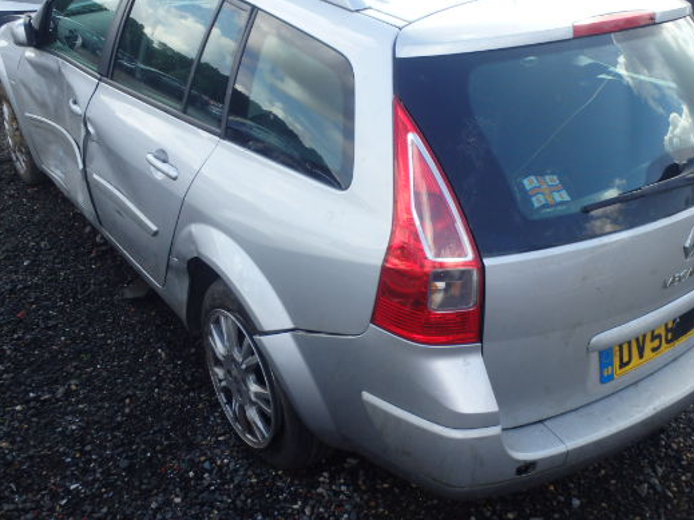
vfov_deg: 38.6
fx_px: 742
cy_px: 222
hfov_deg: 50.1
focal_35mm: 37
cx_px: 370
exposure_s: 1/200
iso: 125
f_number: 4.1
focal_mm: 5.4
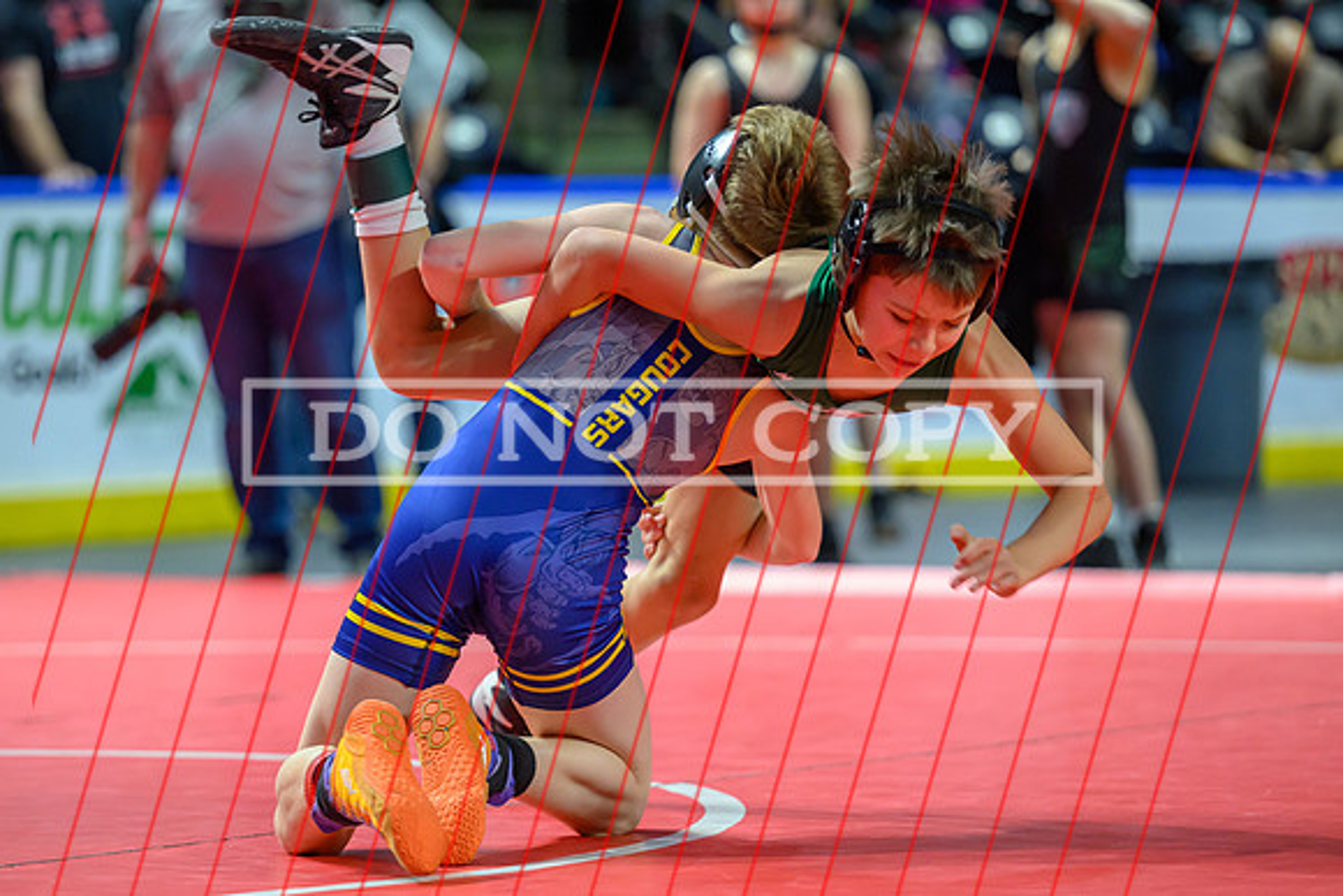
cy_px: 489
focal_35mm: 178
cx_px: 556
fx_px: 6652
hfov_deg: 11.5
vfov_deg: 7.7
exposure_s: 1/800
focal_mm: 150
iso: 3600
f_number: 2.8
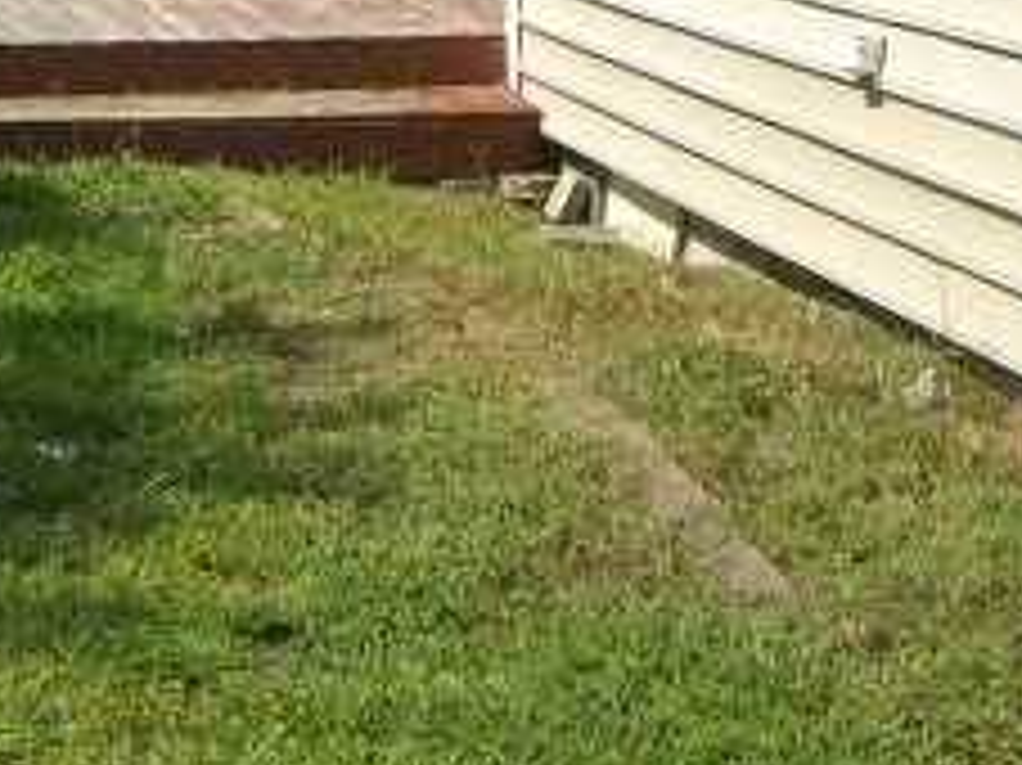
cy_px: -288
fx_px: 3157
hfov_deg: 18.2
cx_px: 216
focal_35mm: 107
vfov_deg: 13.2
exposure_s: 1/500
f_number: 4.3
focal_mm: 6.2
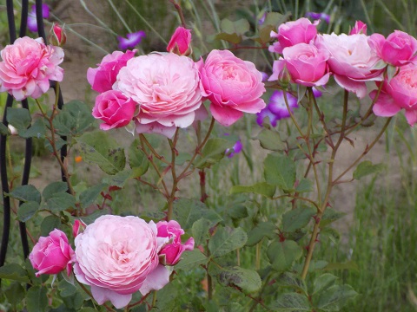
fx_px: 1855
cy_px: 156
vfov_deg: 9.6
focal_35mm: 154
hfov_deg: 12.8
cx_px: 208
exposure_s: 1/30
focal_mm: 27.3
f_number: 5.2
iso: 250
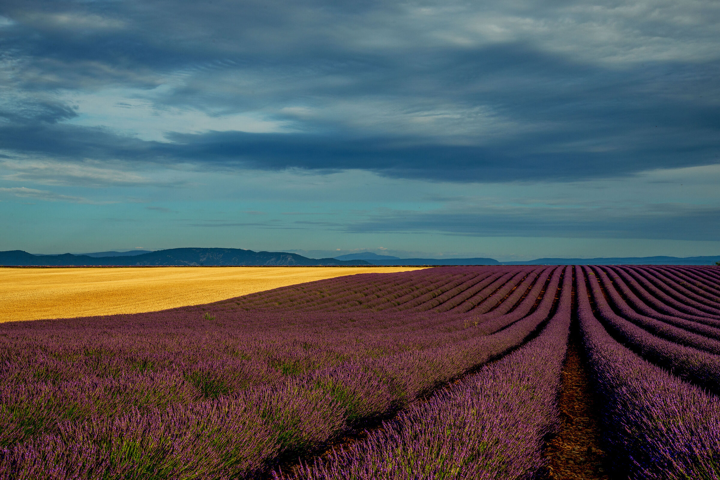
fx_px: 1100
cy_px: 240
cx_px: 360
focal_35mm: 55
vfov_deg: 24.6
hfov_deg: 36.2
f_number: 13
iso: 200
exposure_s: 1/250
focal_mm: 55
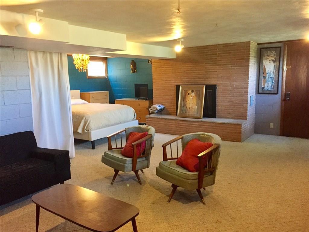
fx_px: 259
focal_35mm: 29
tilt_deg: -8.9
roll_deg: +0.8
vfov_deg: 48.2
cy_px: 116
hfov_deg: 61.7
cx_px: 154
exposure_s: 1/30
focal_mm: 4.15
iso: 250
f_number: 2.2
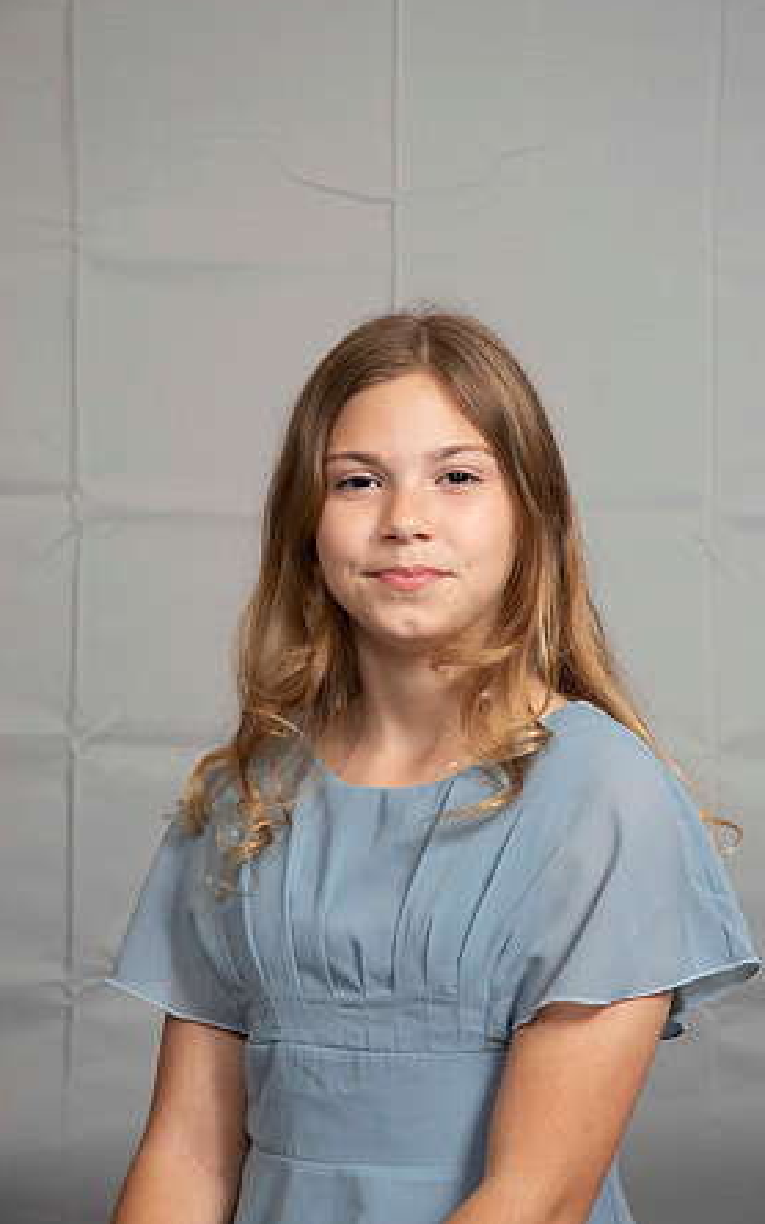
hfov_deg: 12.1
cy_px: 608
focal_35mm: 108
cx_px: 406
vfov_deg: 19.3
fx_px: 3604
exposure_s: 1/60
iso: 100
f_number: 6.3
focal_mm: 70
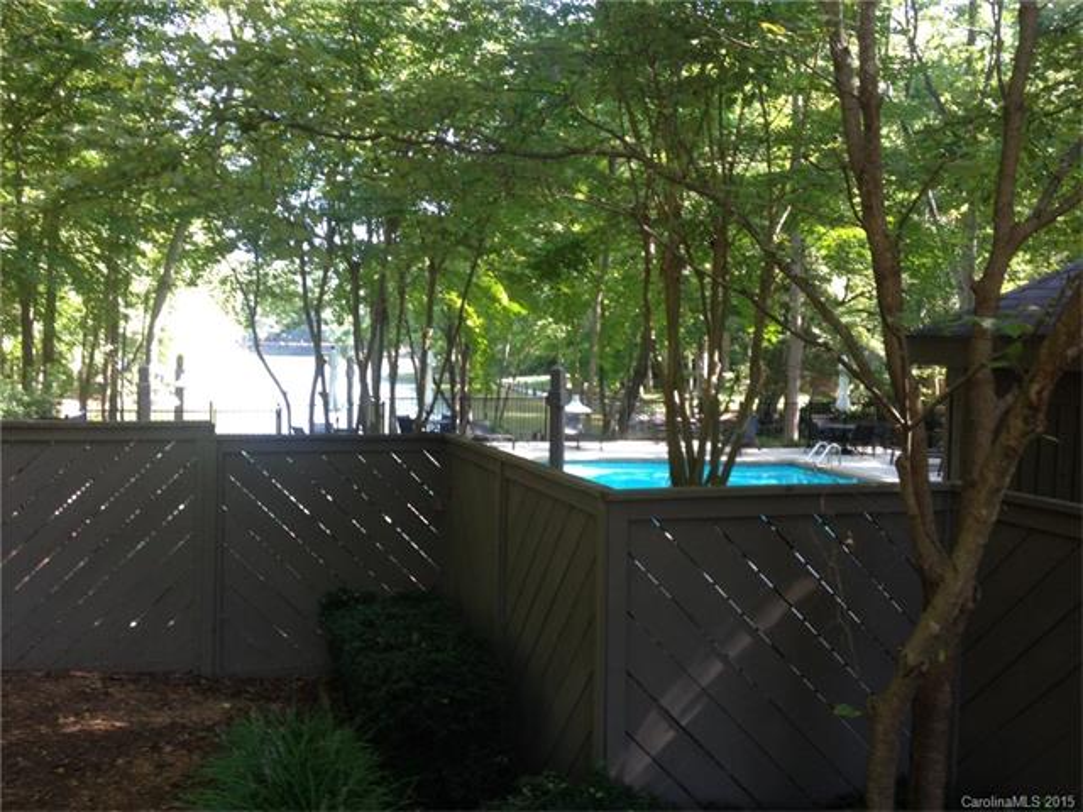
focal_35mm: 35
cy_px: 406
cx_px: 542
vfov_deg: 40.7
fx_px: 1095
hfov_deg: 52.6
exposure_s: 1/40
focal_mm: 4.28
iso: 50
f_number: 2.4
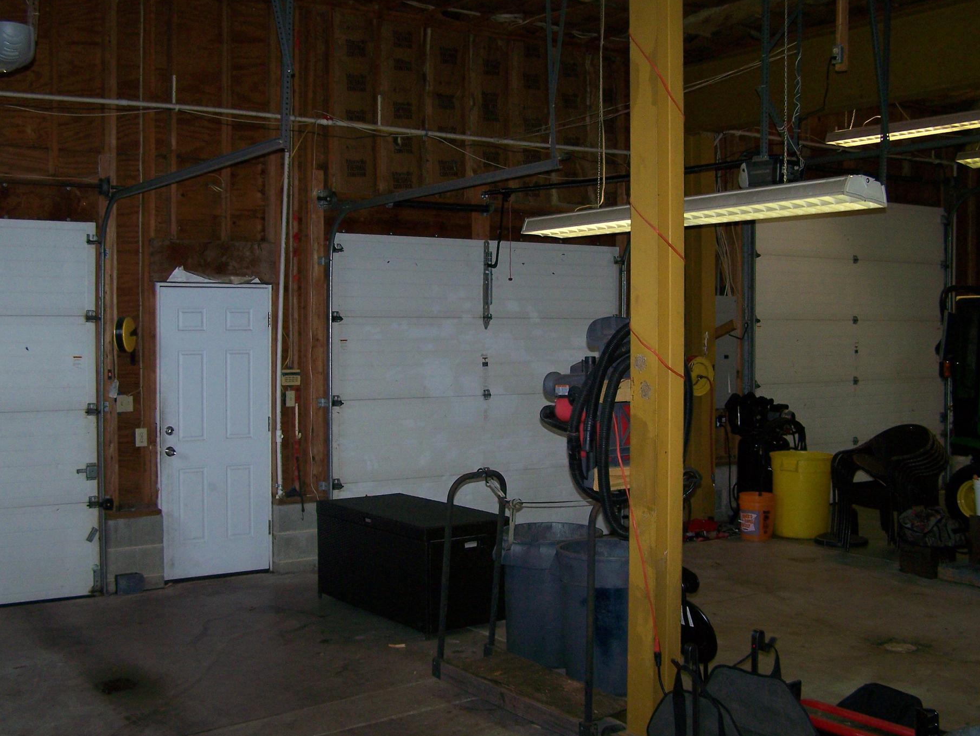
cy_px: 366
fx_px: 1218
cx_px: 493
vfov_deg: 33.6
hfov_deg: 43.8
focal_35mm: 43
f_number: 2.8
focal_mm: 6.3
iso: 160
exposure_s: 1/60
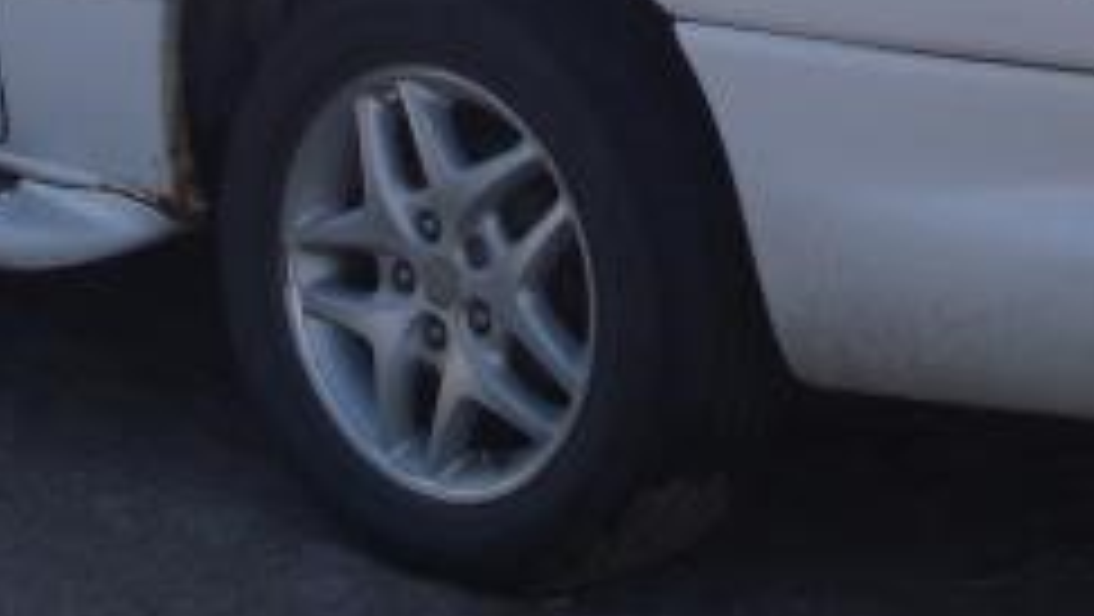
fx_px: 3744
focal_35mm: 129
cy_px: -265
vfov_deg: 9.2
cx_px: 554
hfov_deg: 16.6
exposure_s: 1/800
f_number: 3.1
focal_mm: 6.3
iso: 80
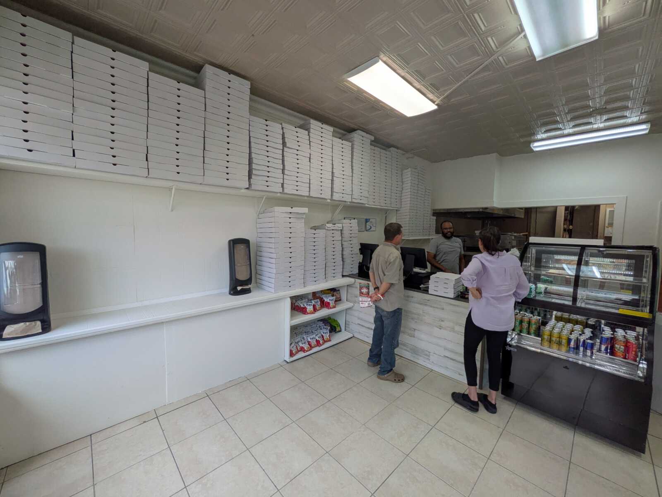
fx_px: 268
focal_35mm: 14
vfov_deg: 85.7
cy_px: 248
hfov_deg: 102.1
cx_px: 331
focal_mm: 1.83
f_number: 2.2
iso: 51
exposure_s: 1/211
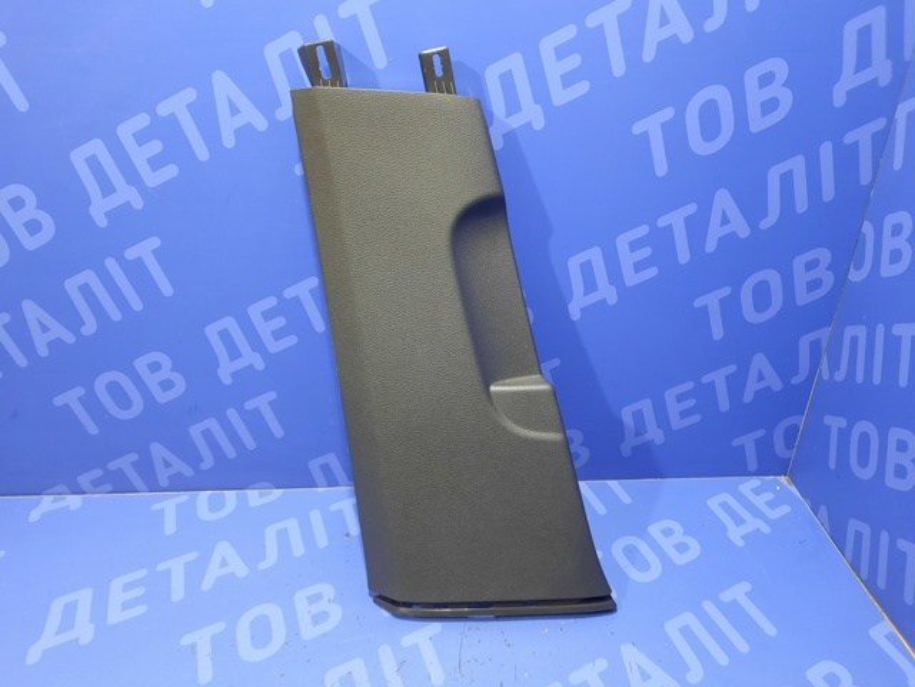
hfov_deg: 69.4
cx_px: 458
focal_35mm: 25
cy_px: 344
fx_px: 661
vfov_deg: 54.9
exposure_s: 1/25
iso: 400
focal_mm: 4.6
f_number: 2
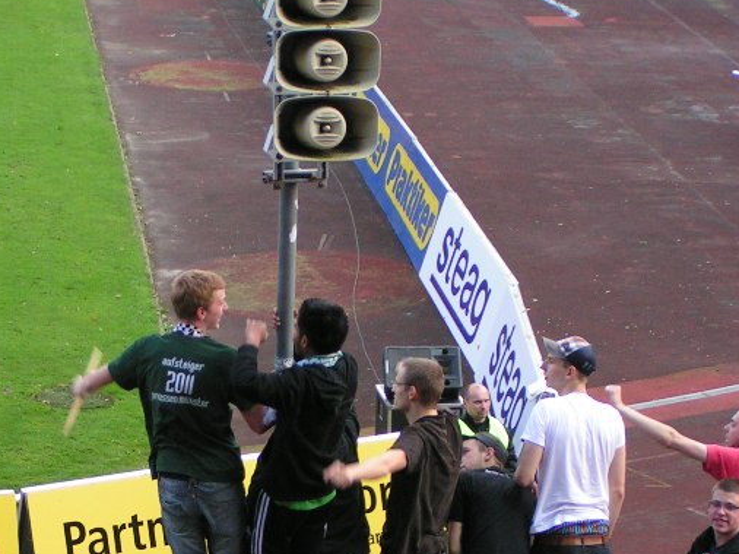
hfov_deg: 14.4
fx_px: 2902
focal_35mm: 136
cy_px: 417
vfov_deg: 10.9
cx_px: 158
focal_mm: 13.2
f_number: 3.2
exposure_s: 1/100
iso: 125
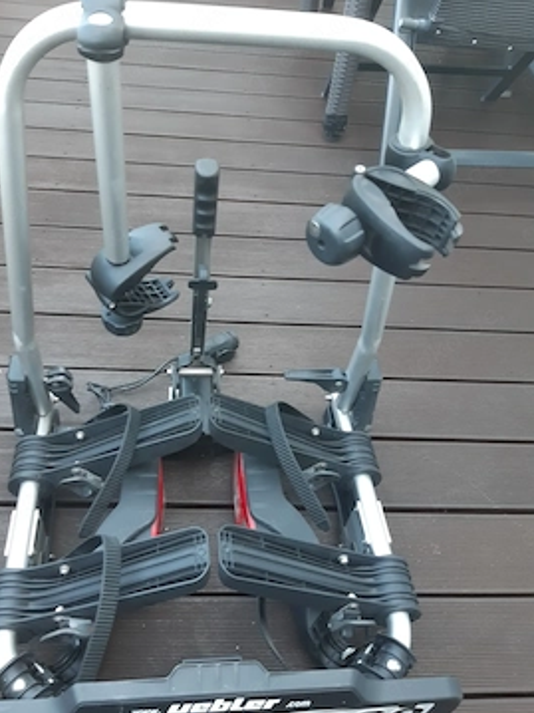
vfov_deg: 61.6
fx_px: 597
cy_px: 381
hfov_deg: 48.1
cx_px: 238
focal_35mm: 29
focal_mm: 3.92
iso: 80
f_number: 1.7
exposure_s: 1/50
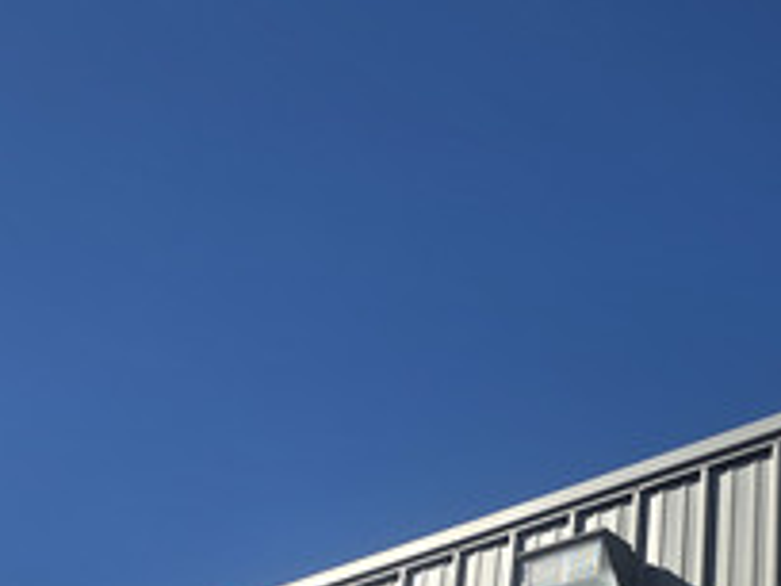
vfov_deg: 19.1
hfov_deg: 27.0
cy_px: 735
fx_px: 1624
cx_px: 417
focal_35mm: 72
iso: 12
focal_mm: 6.3
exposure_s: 1/1170
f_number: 1.7
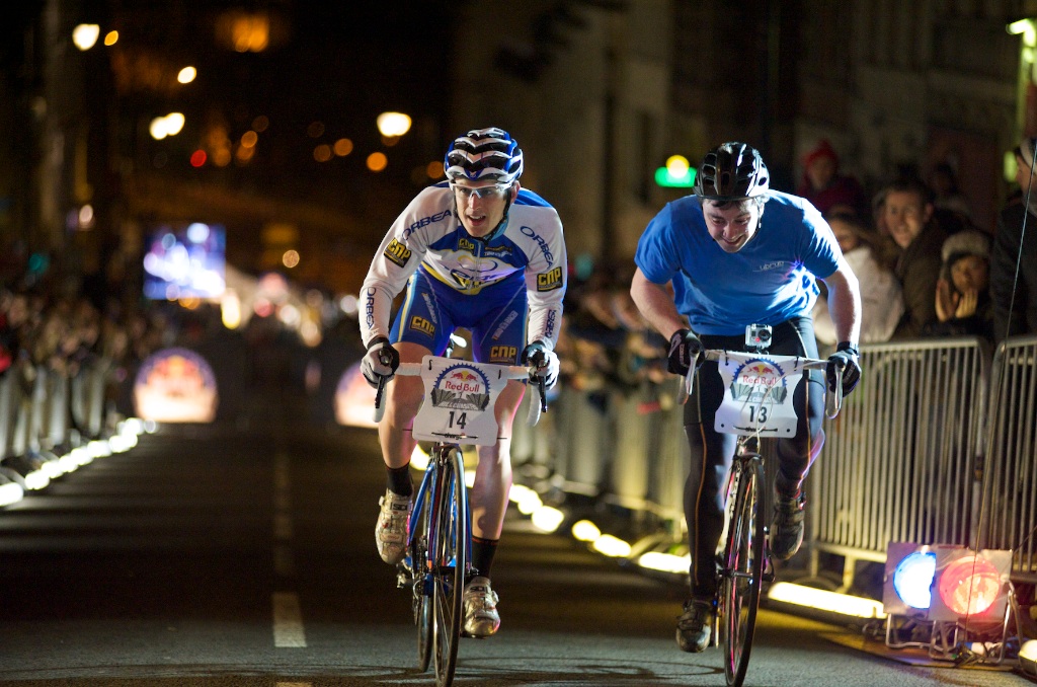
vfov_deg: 8.8
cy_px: 344
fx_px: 4455
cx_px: 518
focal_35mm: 155
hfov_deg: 13.3
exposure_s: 1/640
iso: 10000
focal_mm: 155
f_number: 2.8
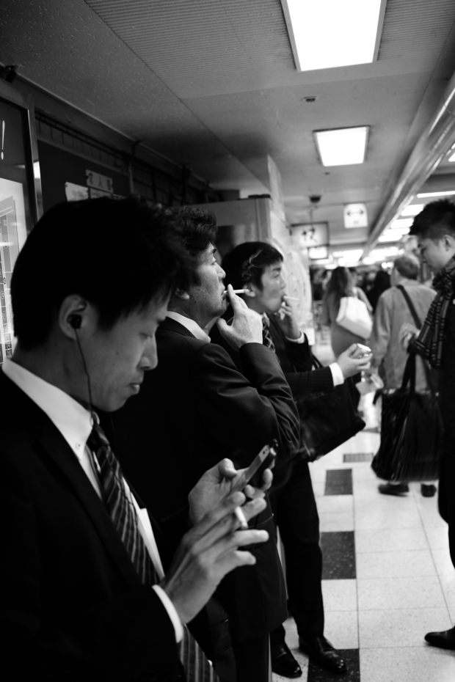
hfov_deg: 29.9
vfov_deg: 43.6
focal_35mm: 45
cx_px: 228
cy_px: 341
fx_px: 853
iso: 200
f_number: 2.8
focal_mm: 30
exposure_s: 1/50
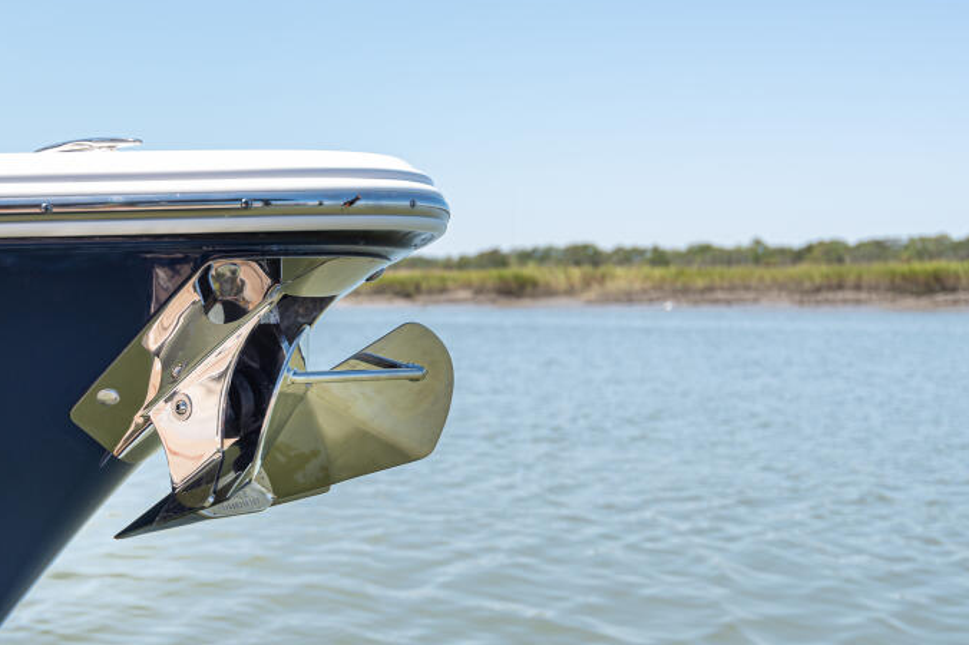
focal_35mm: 53
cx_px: 282
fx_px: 1426
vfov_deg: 25.5
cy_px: 343
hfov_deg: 36.9
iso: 100
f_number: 4
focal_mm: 35
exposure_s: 1/320
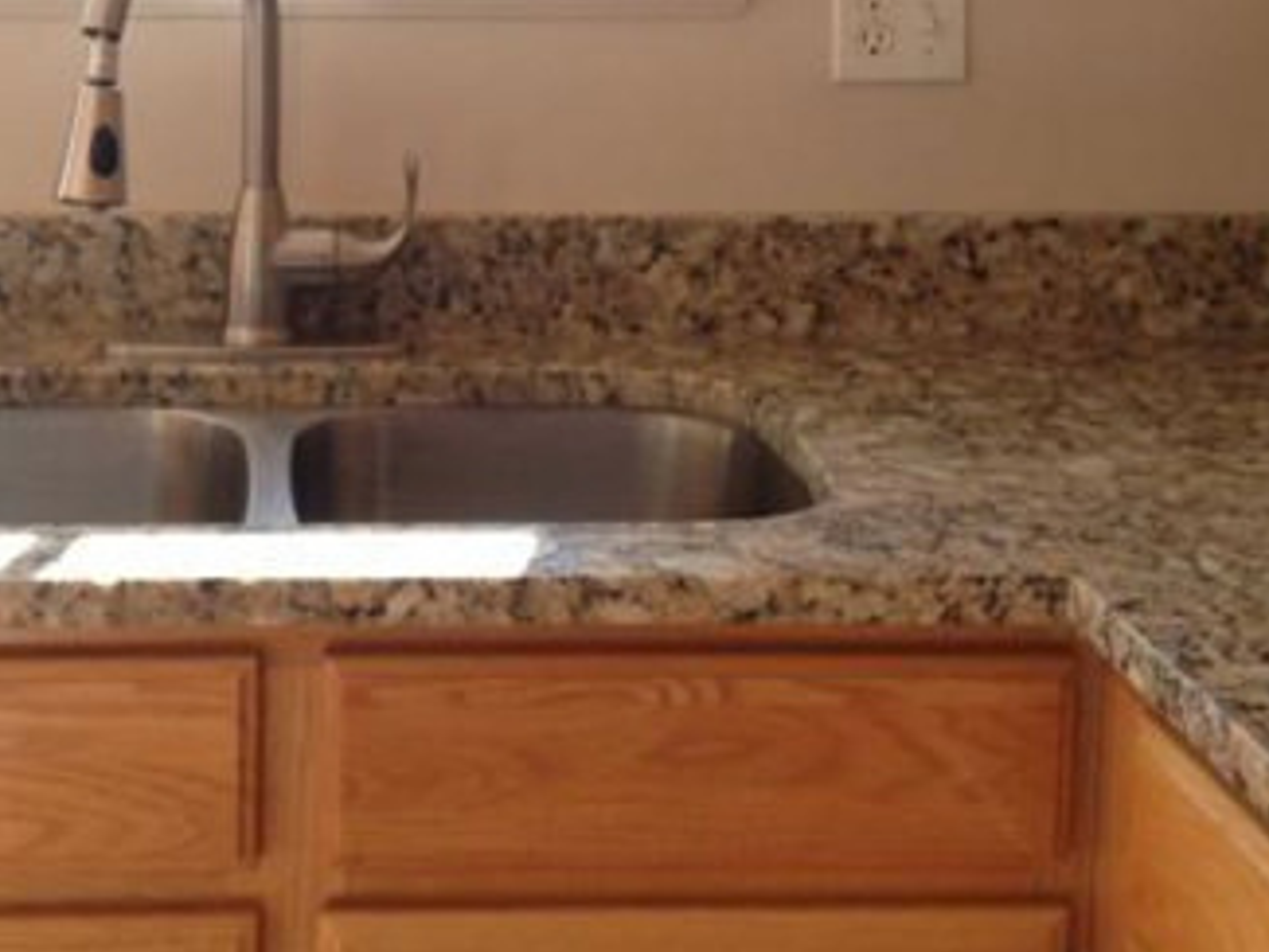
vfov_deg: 22.0
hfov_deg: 29.4
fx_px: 2384
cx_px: 340
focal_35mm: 65
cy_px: 55
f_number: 2.4
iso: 80
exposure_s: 1/120
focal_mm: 4.12
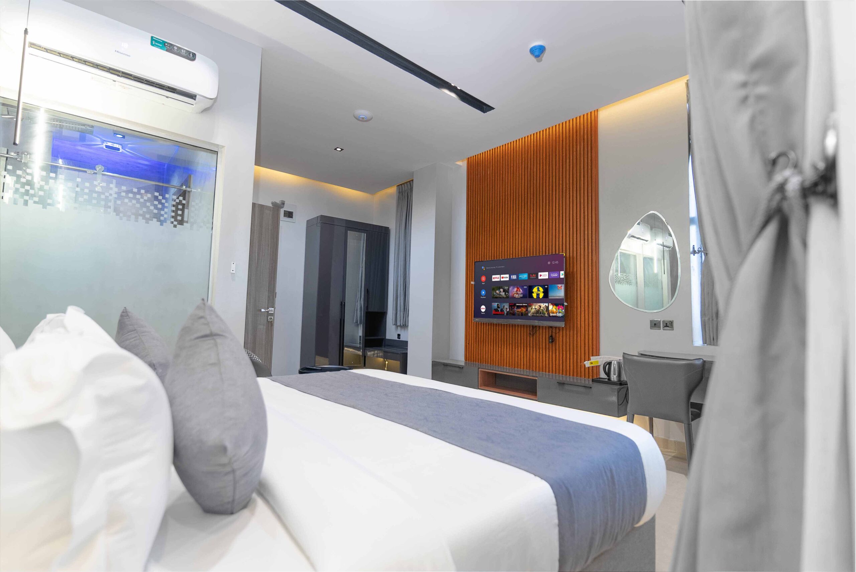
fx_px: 404
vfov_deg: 70.5
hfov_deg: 93.2
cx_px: 428
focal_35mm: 17
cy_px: 286
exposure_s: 1/13
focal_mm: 17
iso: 400
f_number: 2.8
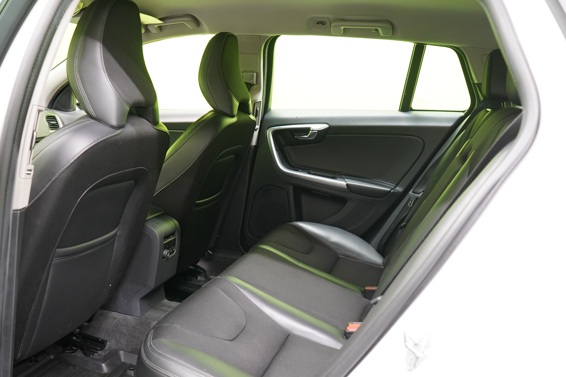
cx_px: 258
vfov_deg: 38.8
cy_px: 209
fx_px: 534
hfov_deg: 55.7
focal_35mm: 34
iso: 3200
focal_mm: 30
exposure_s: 1/20
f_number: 5
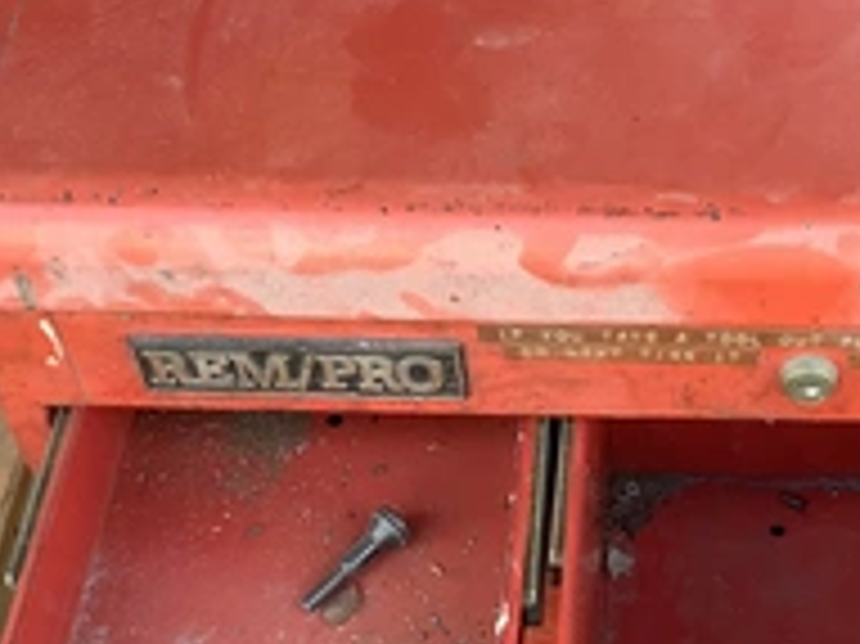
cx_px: 711
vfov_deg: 22.2
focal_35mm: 65
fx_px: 1614
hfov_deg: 29.0
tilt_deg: -54.9
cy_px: 545
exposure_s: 1/60
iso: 50
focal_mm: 3.3
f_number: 2.4
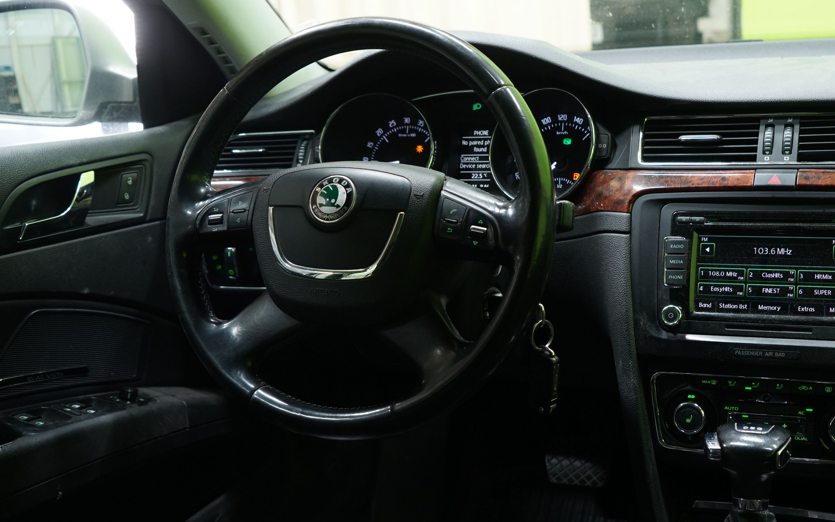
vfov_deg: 29.2
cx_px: 533
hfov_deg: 44.8
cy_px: 293
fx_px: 1001
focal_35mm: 44
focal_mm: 32
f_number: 5
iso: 800
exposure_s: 1/20
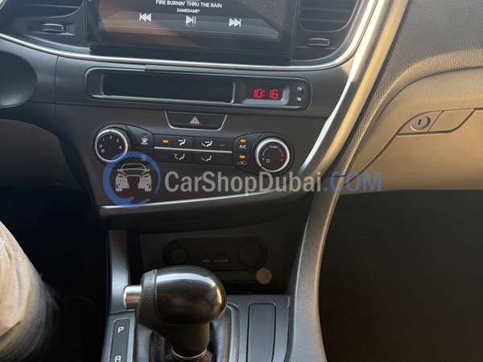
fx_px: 363
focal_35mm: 26
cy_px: 181
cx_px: 242
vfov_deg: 53.1
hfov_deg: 67.3
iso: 125
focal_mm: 5.96
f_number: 1.6
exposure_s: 1/72
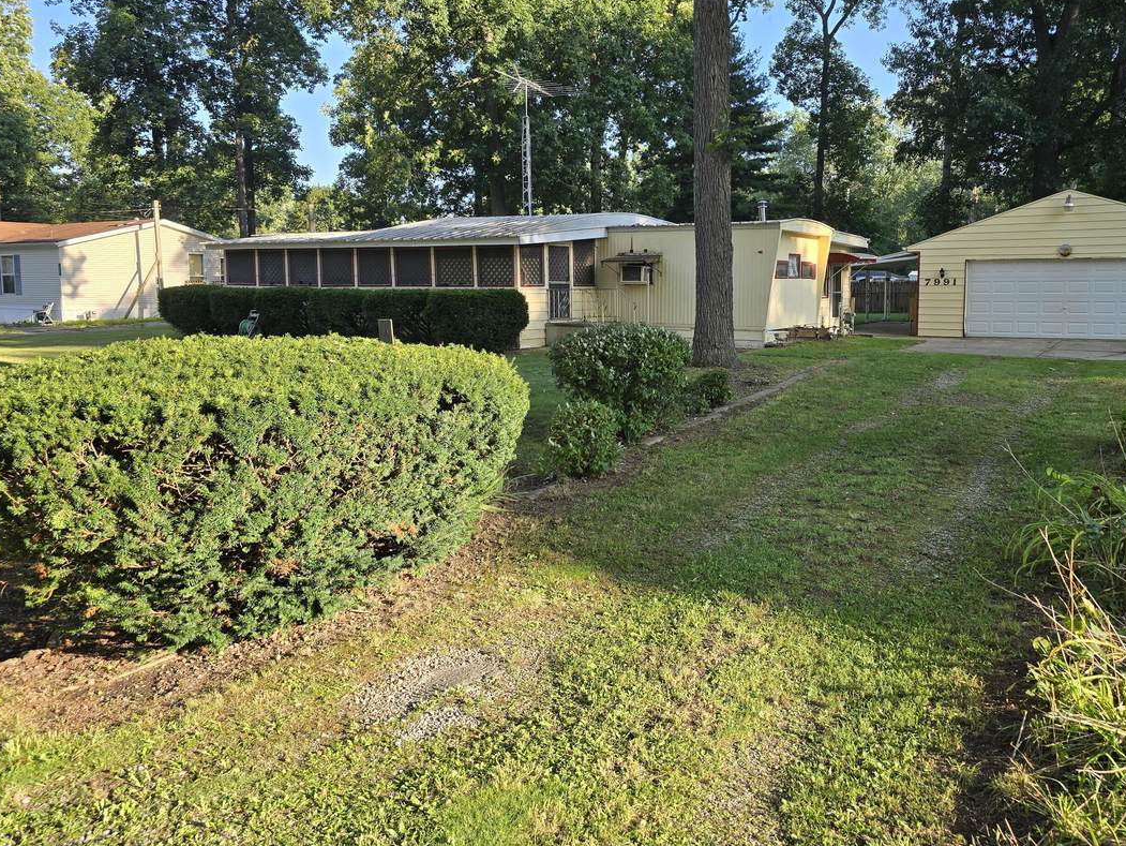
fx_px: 911
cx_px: 625
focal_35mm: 28
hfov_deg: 63.3
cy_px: 367
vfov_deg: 49.6
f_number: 1.7
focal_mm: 6.3
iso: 12
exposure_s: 1/220
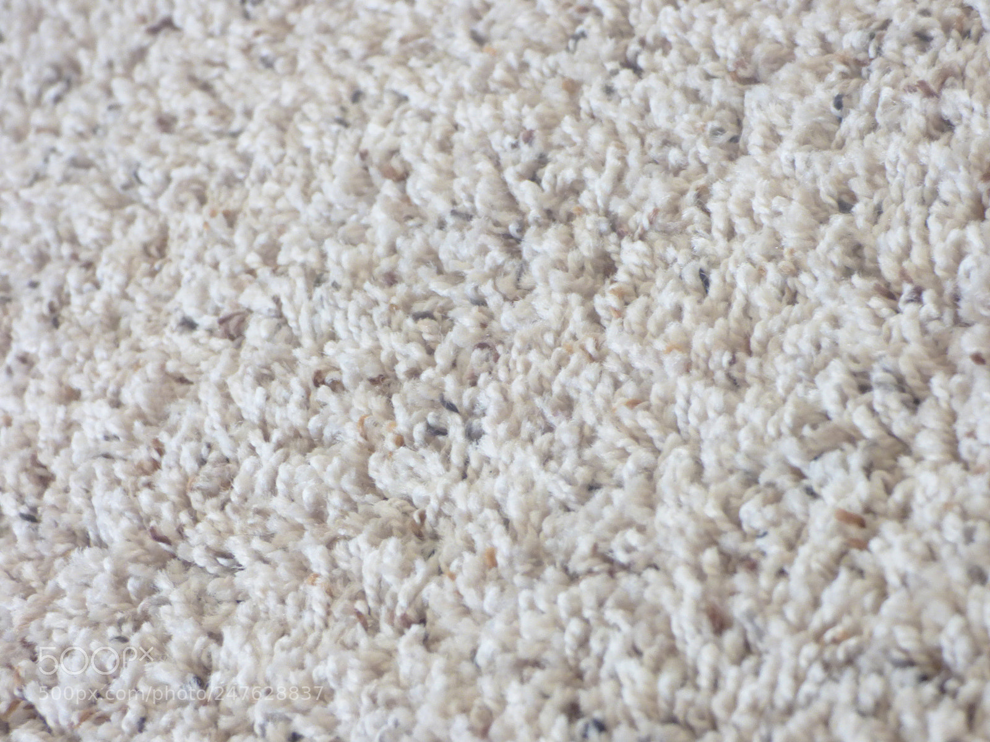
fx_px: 3947
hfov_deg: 14.3
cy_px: 371
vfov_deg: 10.7
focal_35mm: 138
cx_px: 495
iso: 400
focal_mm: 24.7
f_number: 5.3
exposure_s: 1/8
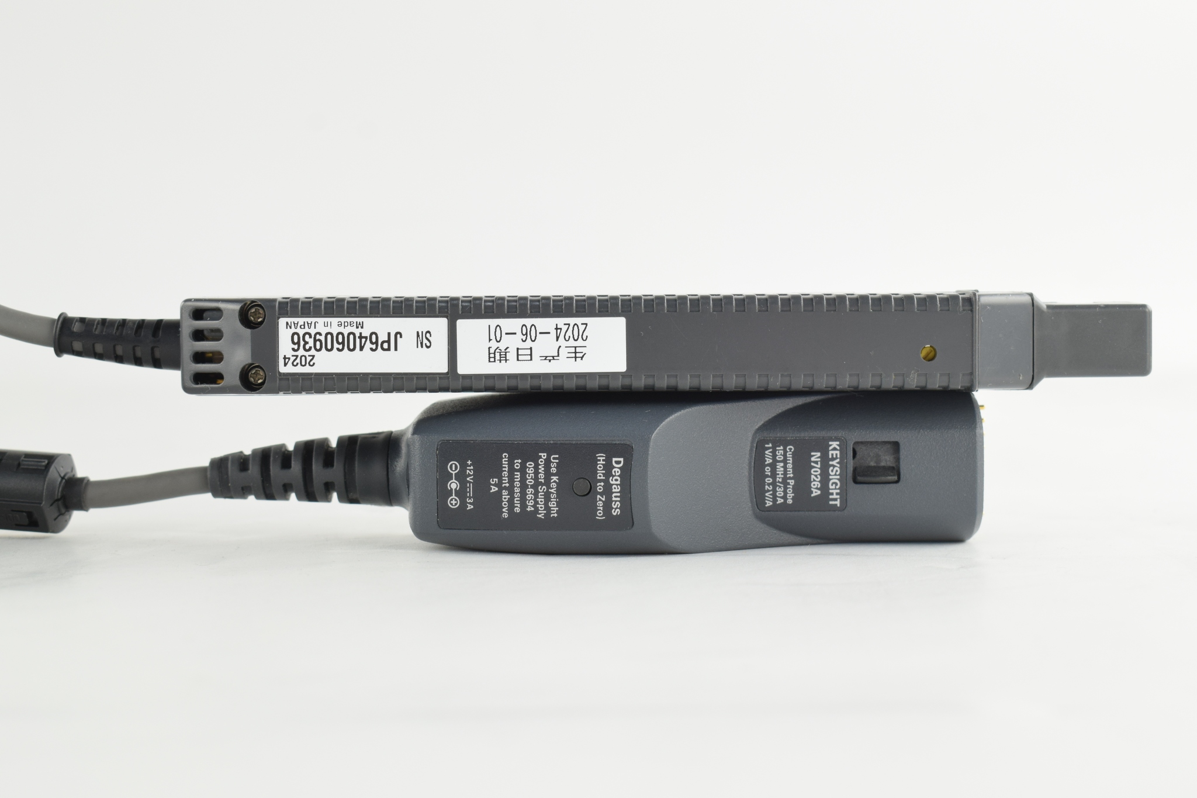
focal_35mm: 60
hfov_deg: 33.4
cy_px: 399
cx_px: 598
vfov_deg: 22.6
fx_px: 1995
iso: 400
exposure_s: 1/30
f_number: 10
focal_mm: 40
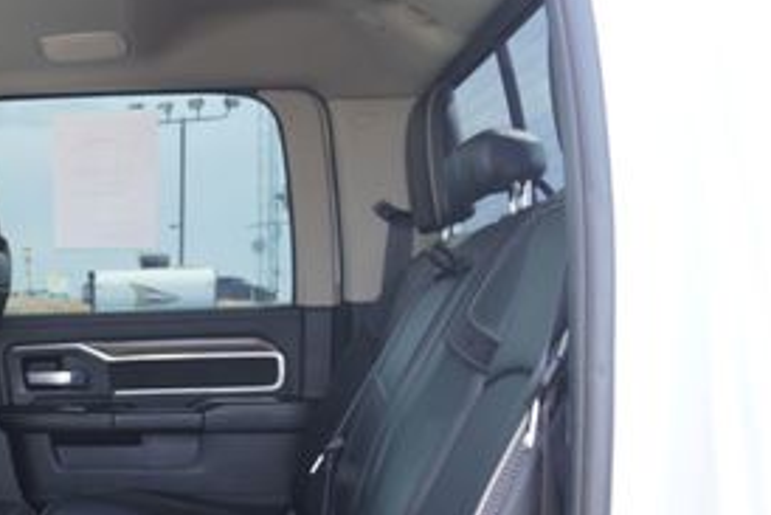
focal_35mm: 56
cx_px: -65
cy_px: 490
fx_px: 1200
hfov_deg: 31.8
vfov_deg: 23.4
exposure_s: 1/60
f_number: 4
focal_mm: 16
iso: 160
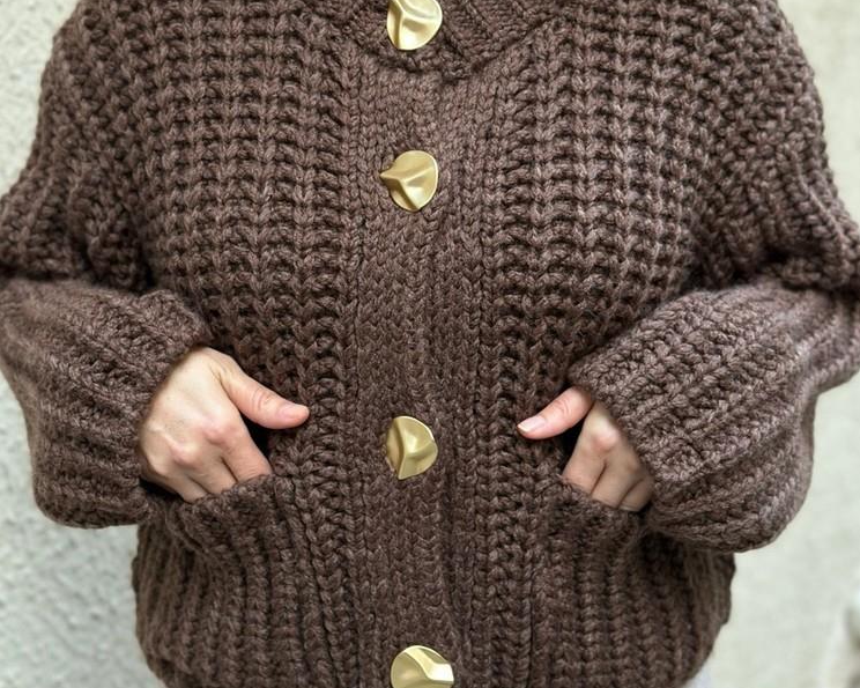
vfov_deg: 24.2
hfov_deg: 30.0
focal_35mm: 63
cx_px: 432
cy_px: 275
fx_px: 1603
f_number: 1.78
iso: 125
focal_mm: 6.86
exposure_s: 1/71
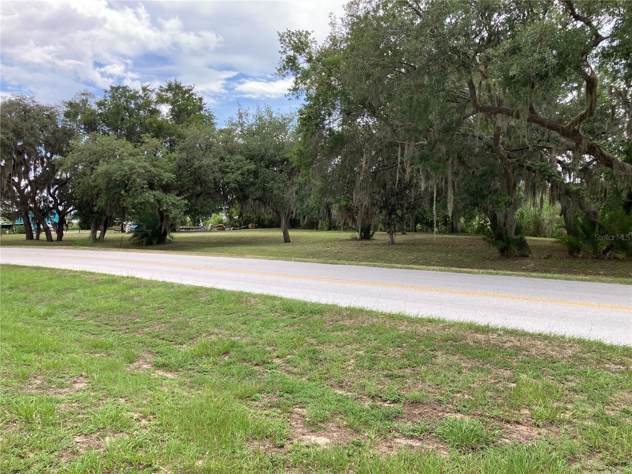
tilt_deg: -3.1
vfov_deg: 49.7
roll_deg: +0.8
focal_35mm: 28
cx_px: 316
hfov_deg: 63.4
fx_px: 511
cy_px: 237
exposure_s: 1/827
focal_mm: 3.99
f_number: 1.8
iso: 20
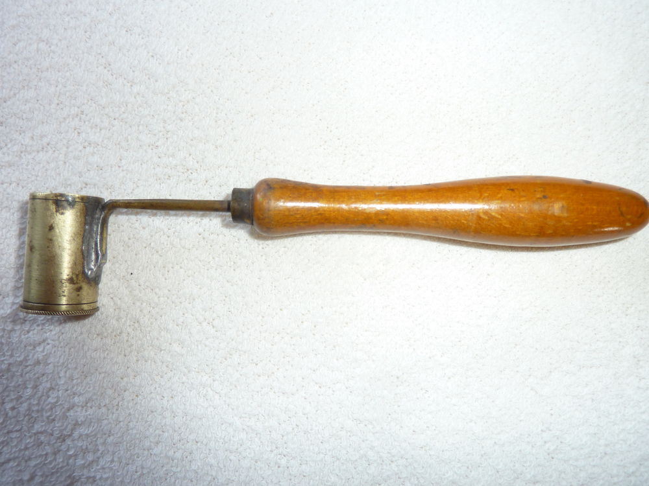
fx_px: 469
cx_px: 324
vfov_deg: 54.9
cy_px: 243
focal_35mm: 25
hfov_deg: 69.4
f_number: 3.3
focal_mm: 4.1
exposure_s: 1/30
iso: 100
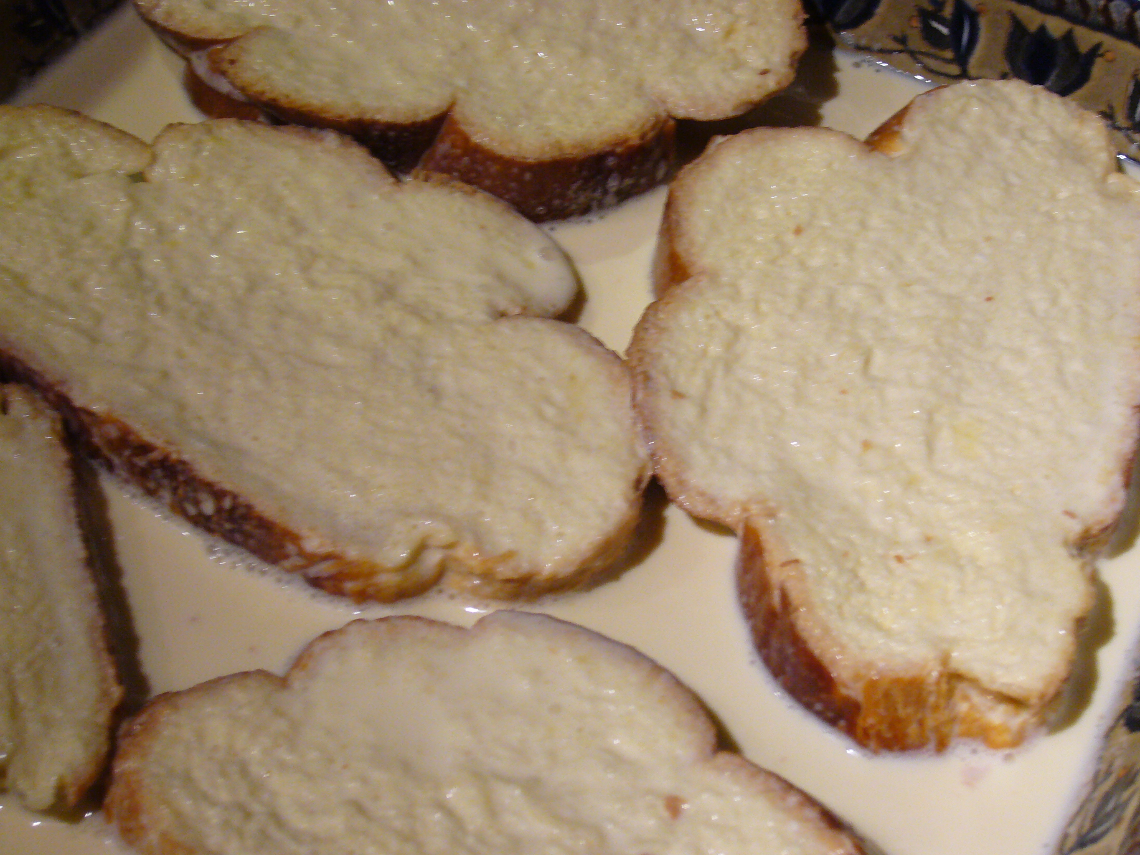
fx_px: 2141
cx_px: 580
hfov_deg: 29.8
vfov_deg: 22.6
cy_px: 418
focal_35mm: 65
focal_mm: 10.4
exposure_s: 1/15
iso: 200
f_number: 3.8
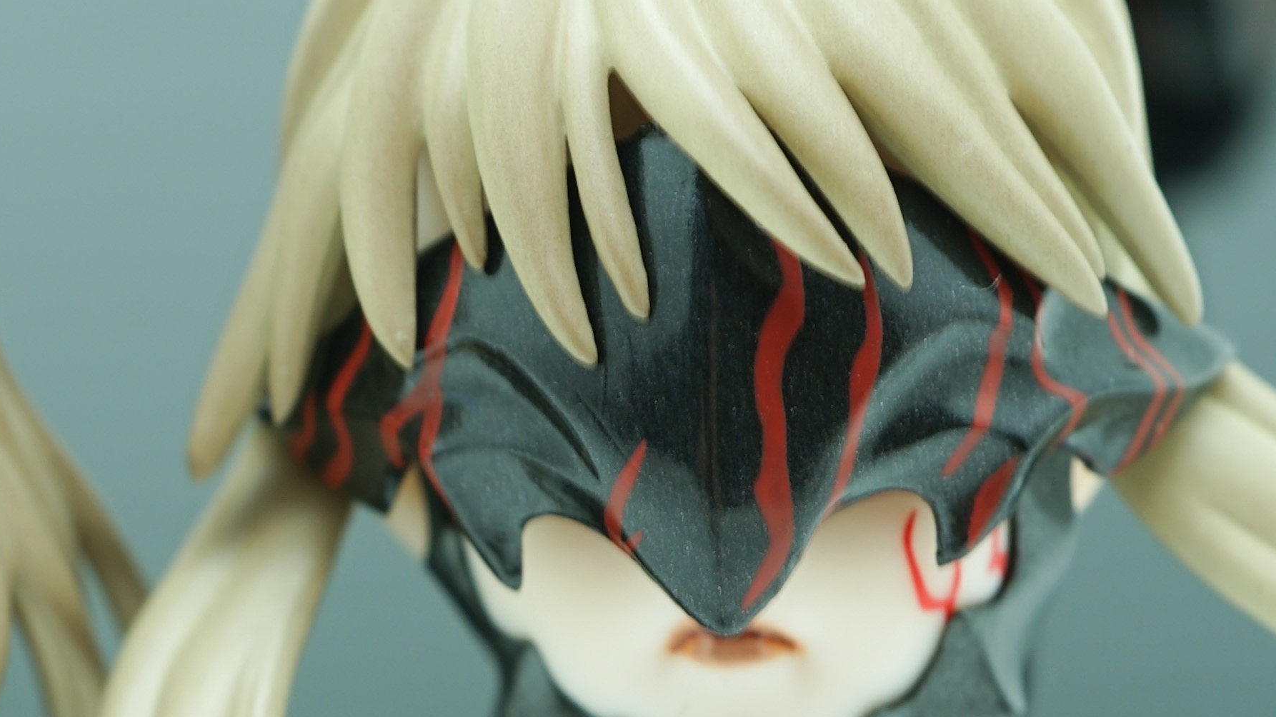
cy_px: 478
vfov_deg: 6.9
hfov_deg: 12.1
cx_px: 87
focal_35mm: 176
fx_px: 5954
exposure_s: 1/6
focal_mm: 50
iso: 50
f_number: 6.3
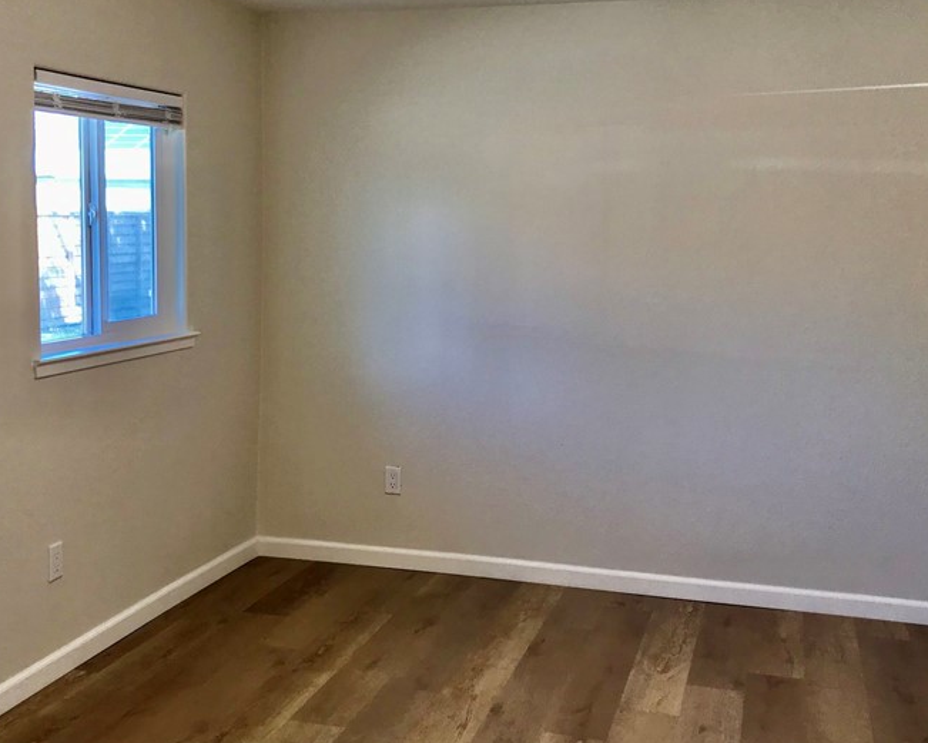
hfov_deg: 42.8
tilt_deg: -4.5
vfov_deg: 34.9
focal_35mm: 43
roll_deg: -0.7
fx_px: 1181
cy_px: 325
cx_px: 395
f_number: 1.8
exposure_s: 1/63
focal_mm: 3.99
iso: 20
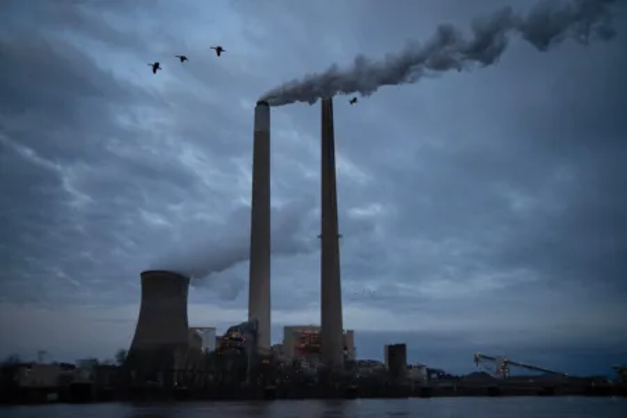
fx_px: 610
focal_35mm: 35
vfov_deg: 37.9
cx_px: 314
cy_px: 209
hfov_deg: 54.4
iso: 500
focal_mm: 35
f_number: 1.8
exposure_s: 1/640
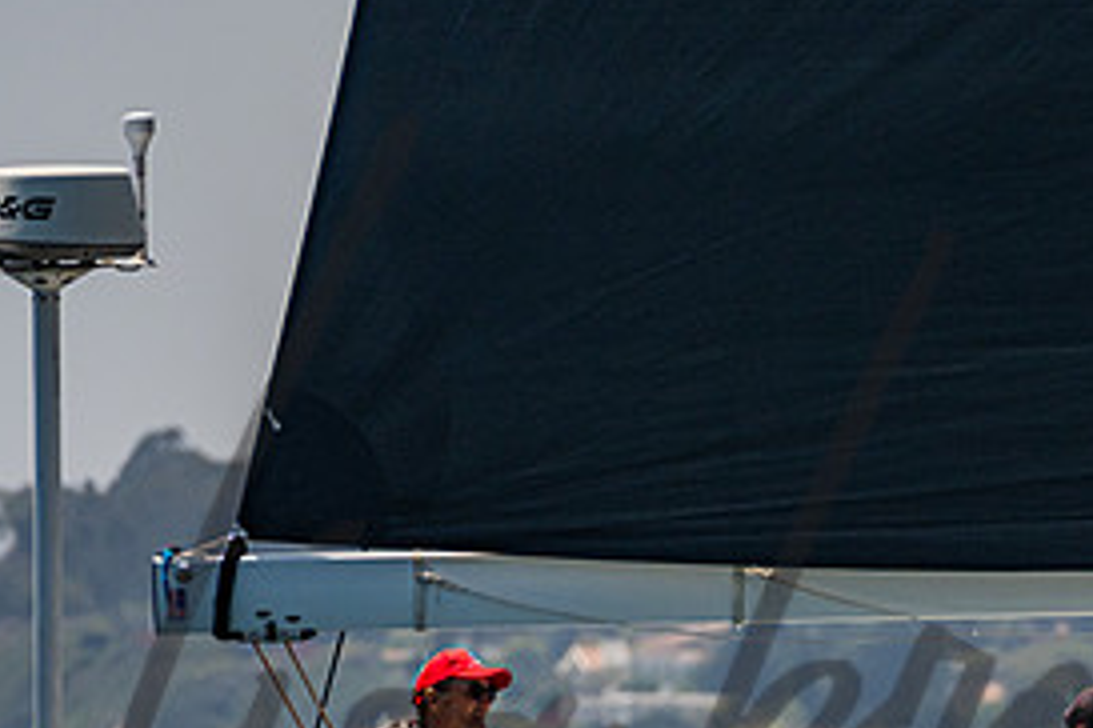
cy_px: 472
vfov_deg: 1.2
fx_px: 33668
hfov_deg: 1.9
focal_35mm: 1109
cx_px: 1037
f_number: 8
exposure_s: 1/2500
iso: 500
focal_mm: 400
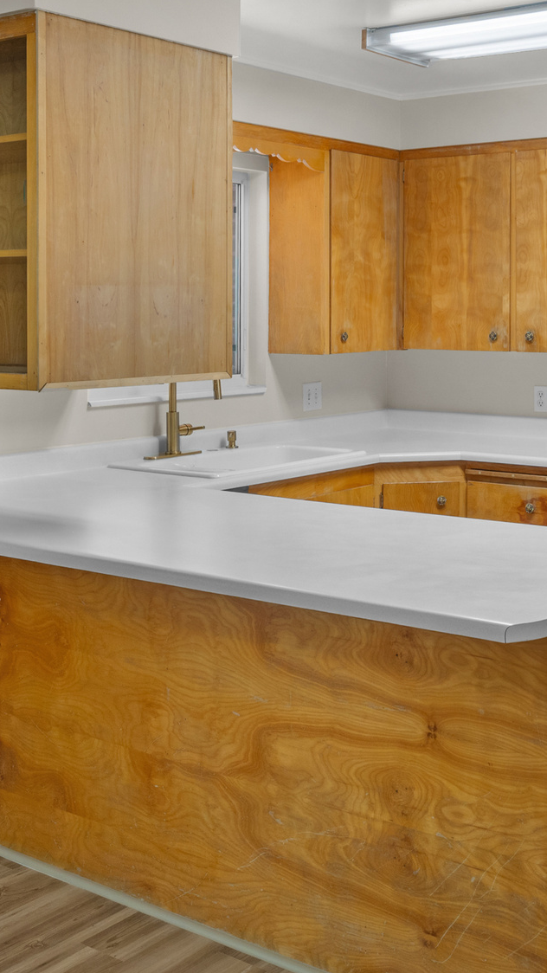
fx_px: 1108
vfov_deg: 47.1
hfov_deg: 26.8
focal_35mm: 43
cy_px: 389
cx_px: 496
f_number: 8
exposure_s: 1/4
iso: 500
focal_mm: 22.5
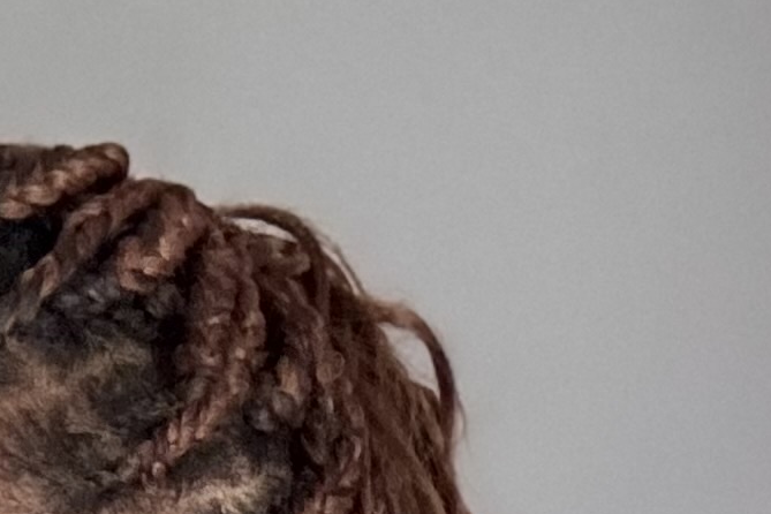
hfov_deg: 13.8
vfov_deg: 7.7
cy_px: 1775
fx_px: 3084
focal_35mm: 144
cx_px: -168
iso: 400
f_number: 1.9
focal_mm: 2.69
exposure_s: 1/34
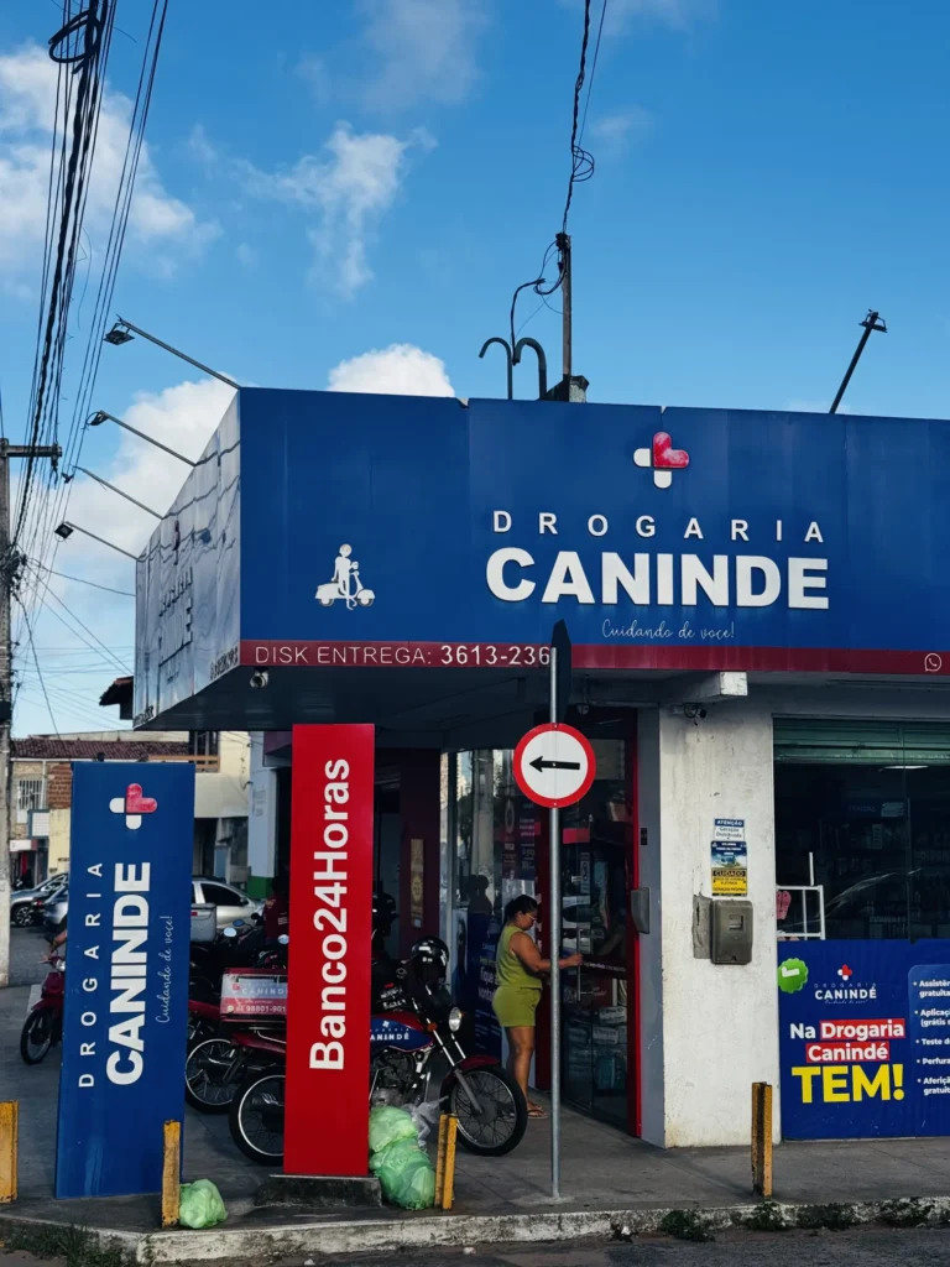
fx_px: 1756
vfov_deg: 39.7
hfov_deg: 30.3
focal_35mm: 48
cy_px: 634
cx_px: 475
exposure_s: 1/3096
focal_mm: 6.76
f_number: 1.78
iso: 64
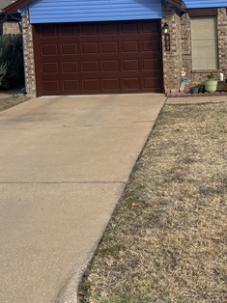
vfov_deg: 35.0
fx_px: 464
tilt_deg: -3.5
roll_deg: +1.3
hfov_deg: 27.3
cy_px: 57
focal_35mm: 53
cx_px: 154
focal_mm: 5.1
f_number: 1.6
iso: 50
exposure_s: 1/3413
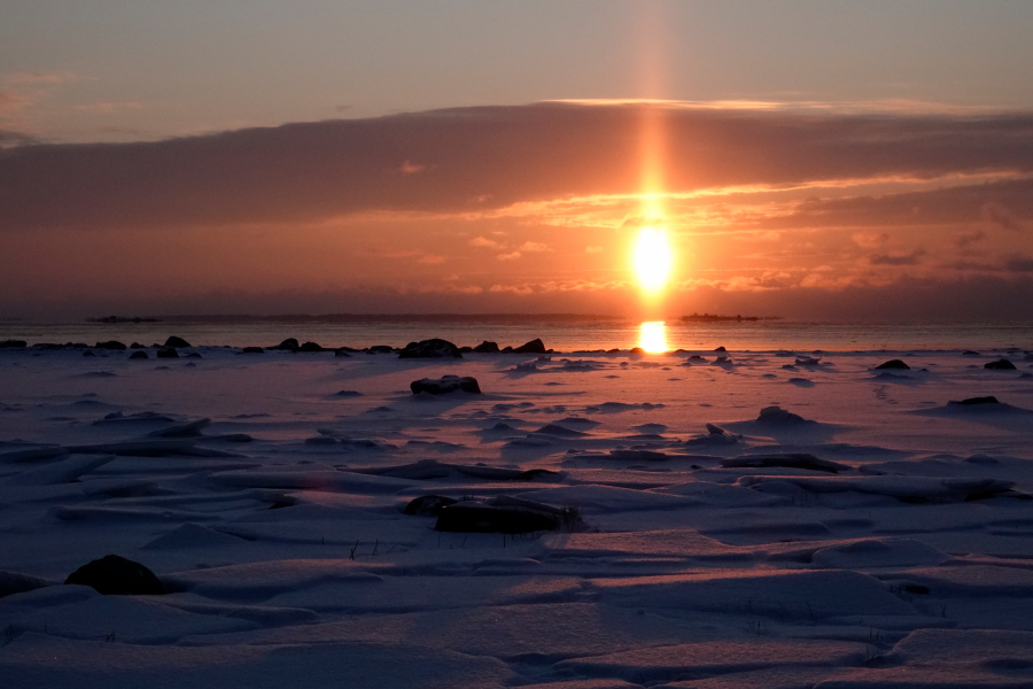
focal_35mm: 79
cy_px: 344
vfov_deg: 17.3
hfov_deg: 25.7
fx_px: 2267
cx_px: 516
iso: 1250
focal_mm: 28.91
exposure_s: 1/1250
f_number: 11
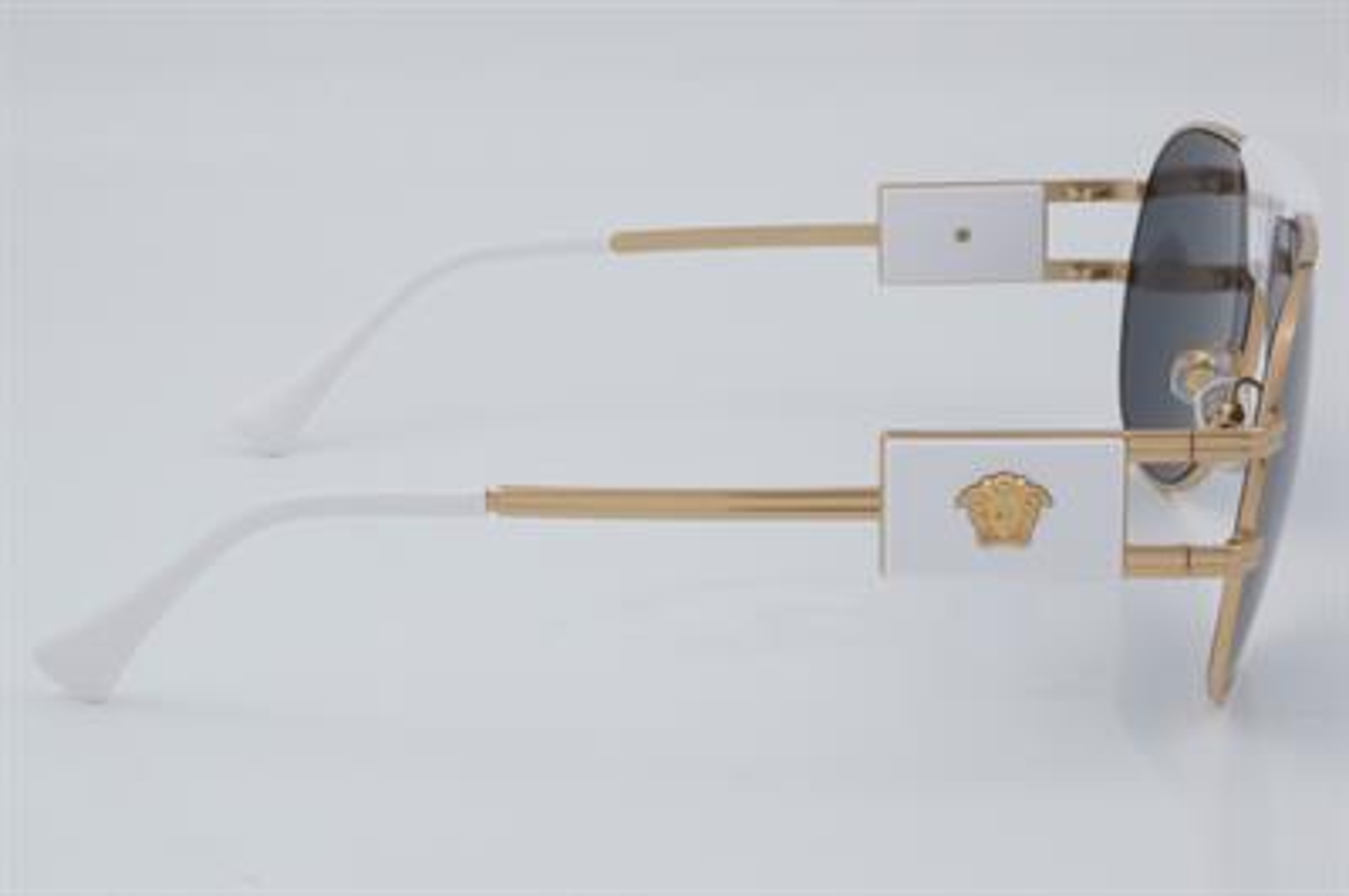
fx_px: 2808
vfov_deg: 18.2
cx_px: 674
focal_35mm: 75
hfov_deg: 27.0
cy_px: 448
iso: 100
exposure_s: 1/4
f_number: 32
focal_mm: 50
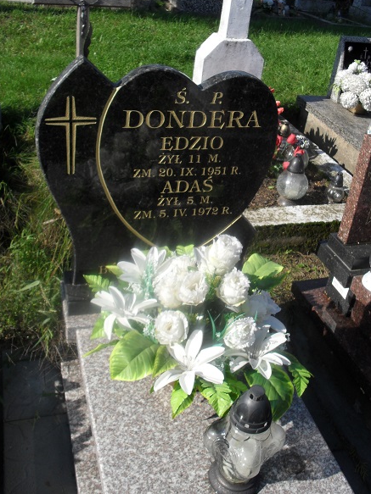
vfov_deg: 51.4
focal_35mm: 36
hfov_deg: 39.6
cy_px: 243
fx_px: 515
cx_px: 185
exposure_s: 1/180
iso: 100
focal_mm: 6.3
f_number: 8.4
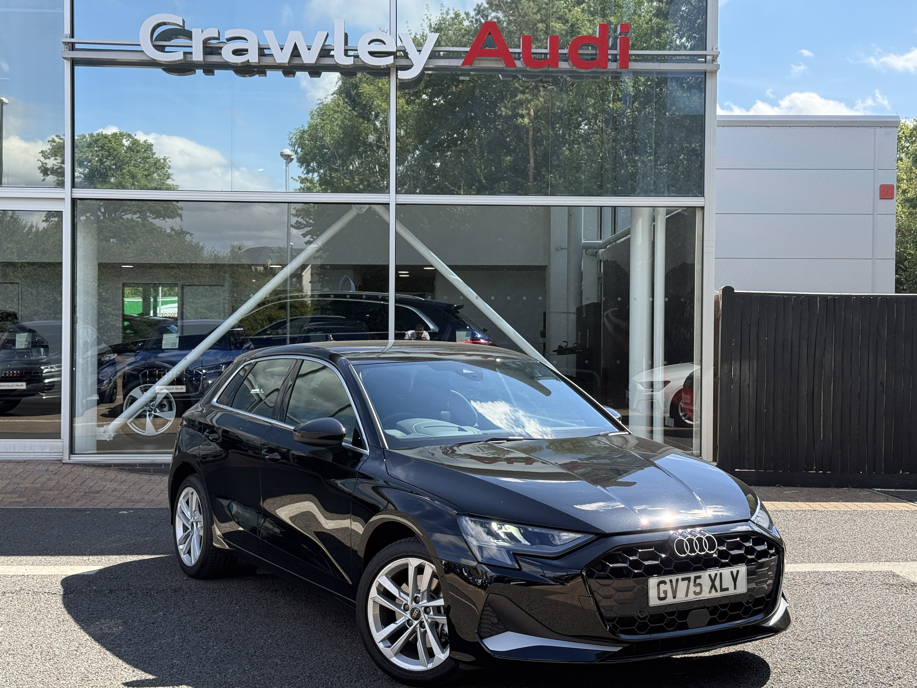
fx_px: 1272
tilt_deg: +0.9
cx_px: 458
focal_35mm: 48
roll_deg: -0.1
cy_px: 344
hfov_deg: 39.7
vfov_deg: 30.3
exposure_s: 1/1795
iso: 80
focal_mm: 6.76
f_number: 1.78
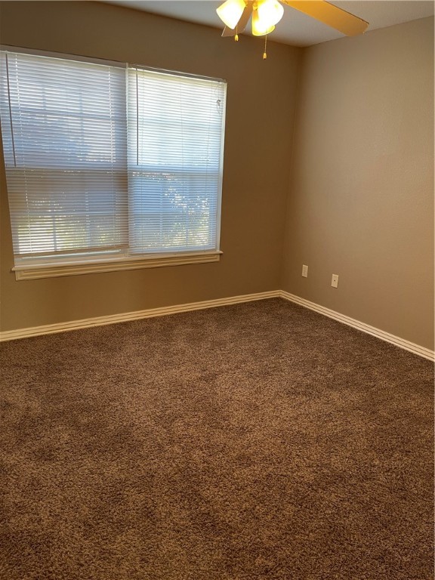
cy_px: 290
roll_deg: -2.4
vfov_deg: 67.3
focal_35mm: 26
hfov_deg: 53.1
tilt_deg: -16.0
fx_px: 436
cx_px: 218
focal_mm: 5.1
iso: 100
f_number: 1.6
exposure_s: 1/60
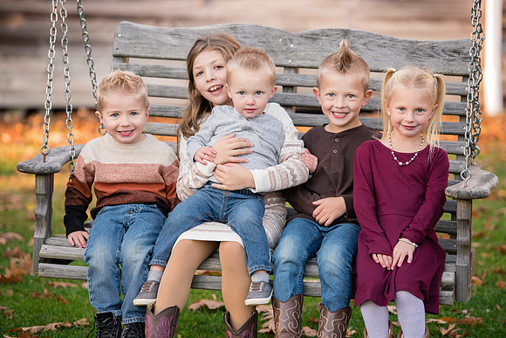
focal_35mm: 165
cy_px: 169
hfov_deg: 12.4
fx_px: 2320
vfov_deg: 8.3
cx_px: 253
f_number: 3.5
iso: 500
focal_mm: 165
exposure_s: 1/250
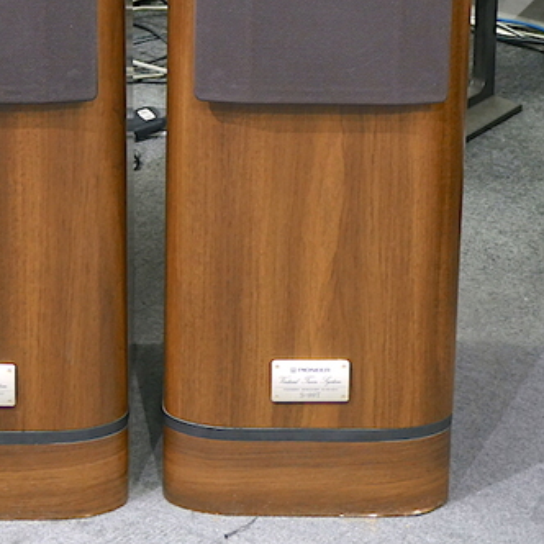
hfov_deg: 12.6
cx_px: 151
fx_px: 2454
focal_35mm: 138
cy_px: -38
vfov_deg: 12.5
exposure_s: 1/1.6
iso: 100
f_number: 4.1
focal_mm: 9.6
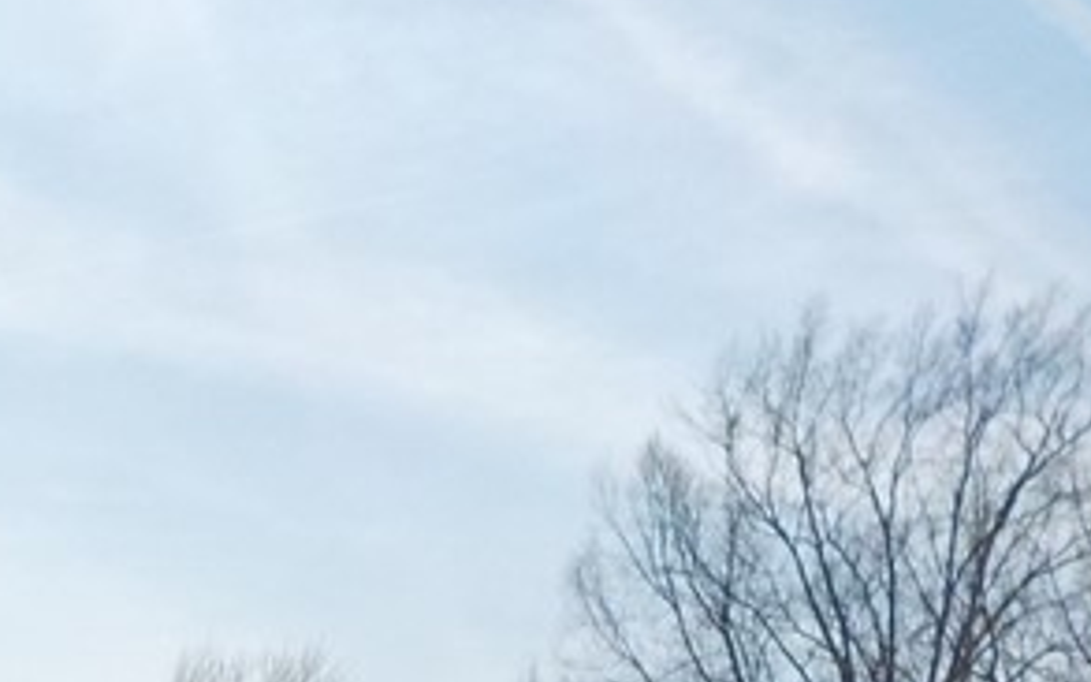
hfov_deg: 17.5
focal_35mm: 111
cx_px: -350
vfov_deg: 11.2
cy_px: 1133
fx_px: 3300
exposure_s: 1/2000
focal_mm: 4.1
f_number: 3.3
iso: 125
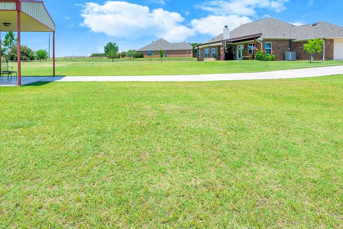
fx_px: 229
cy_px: 62
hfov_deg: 73.6
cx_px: 157
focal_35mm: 24
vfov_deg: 51.3
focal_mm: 16
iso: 500
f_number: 8
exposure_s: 1/640
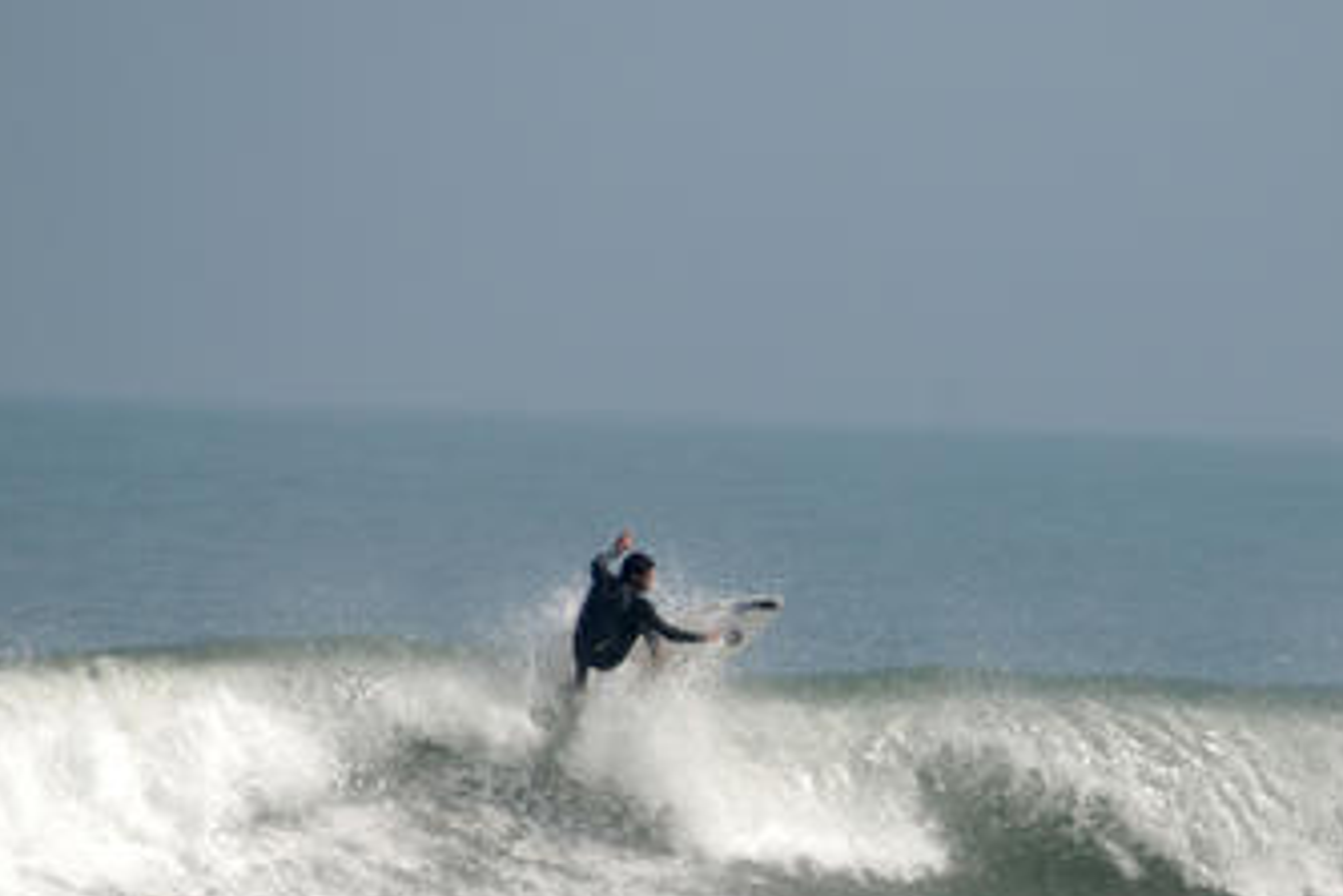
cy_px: 699
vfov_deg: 1.9
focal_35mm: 742
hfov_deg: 2.8
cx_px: 860
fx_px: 27691
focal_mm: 300
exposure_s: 1/1600
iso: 200
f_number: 5
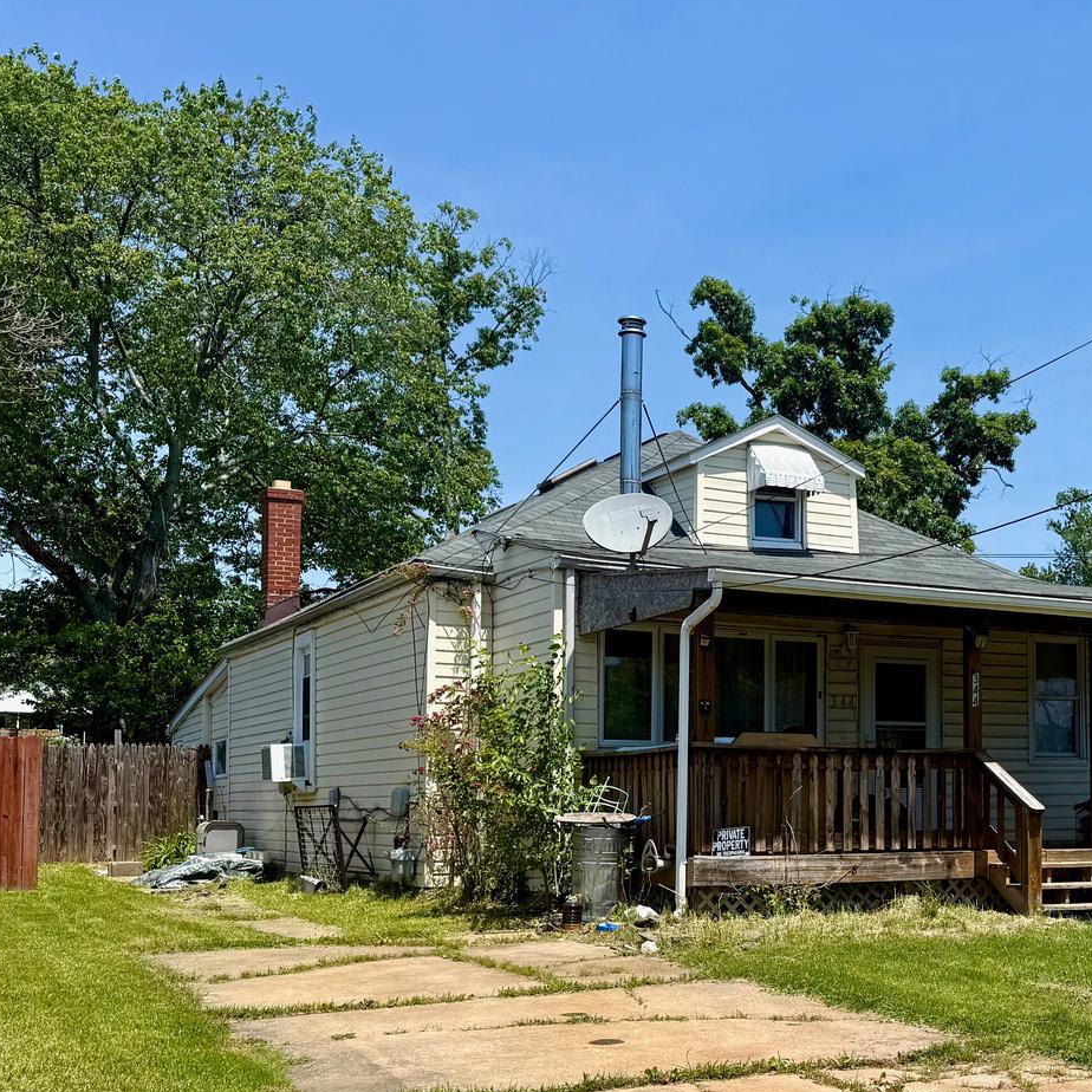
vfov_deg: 35.8
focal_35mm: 47
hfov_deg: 34.5
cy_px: 710
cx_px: 935
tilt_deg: +3.6
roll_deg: +0.1
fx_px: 1677
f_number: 1.78
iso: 80
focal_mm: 6.76
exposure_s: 1/5319
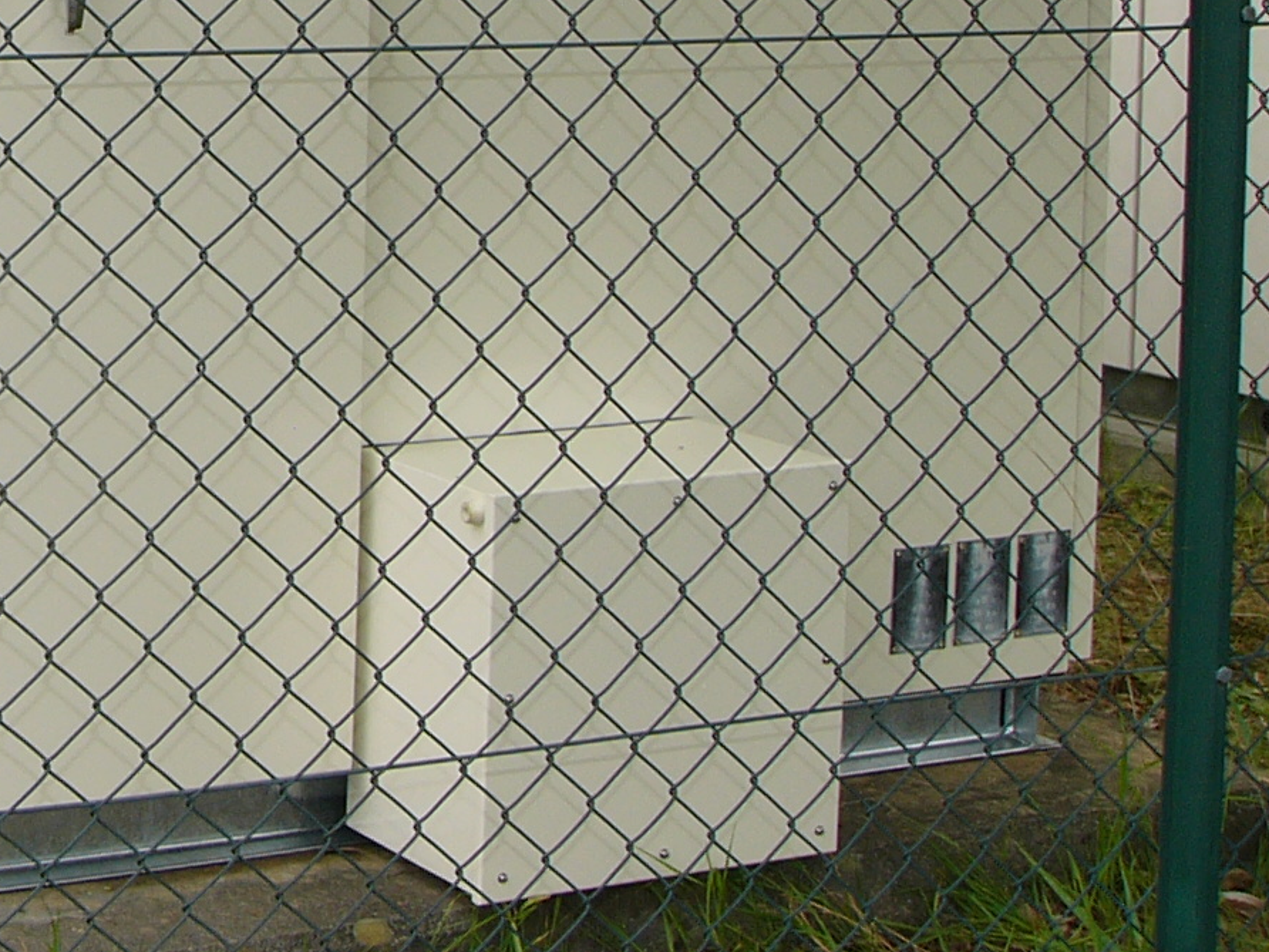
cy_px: -256
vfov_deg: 15.2
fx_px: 3409
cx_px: -294
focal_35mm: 93
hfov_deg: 19.7
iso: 50
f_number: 4
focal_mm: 6
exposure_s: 1/160
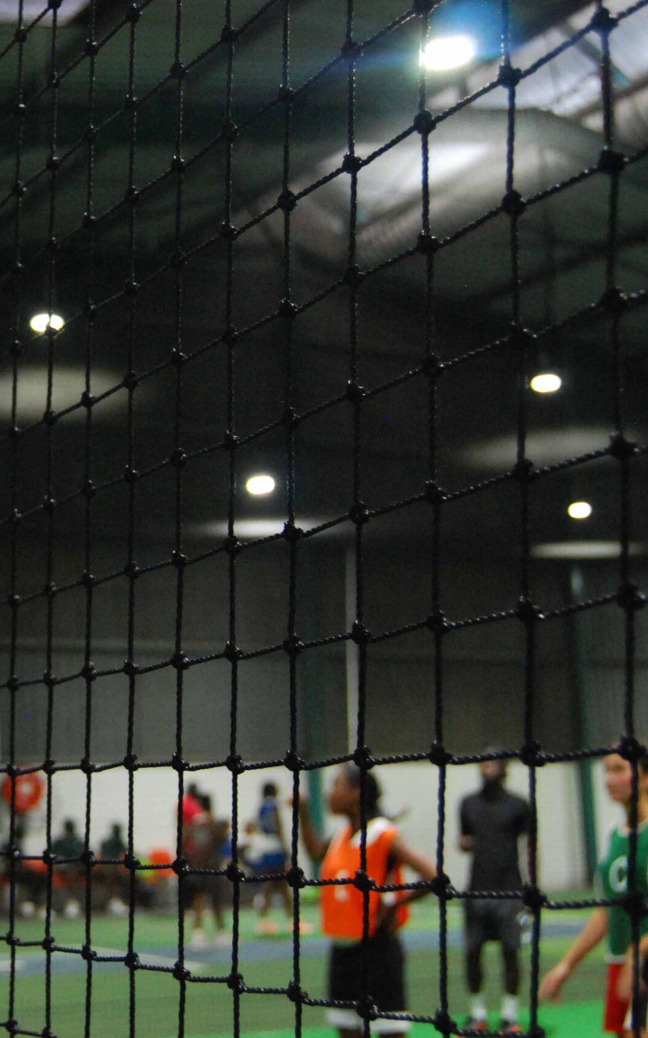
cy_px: 519
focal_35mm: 60
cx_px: -13
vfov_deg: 34.0
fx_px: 1696
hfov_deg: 20.9
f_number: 4
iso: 1250
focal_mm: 26
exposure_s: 1/60
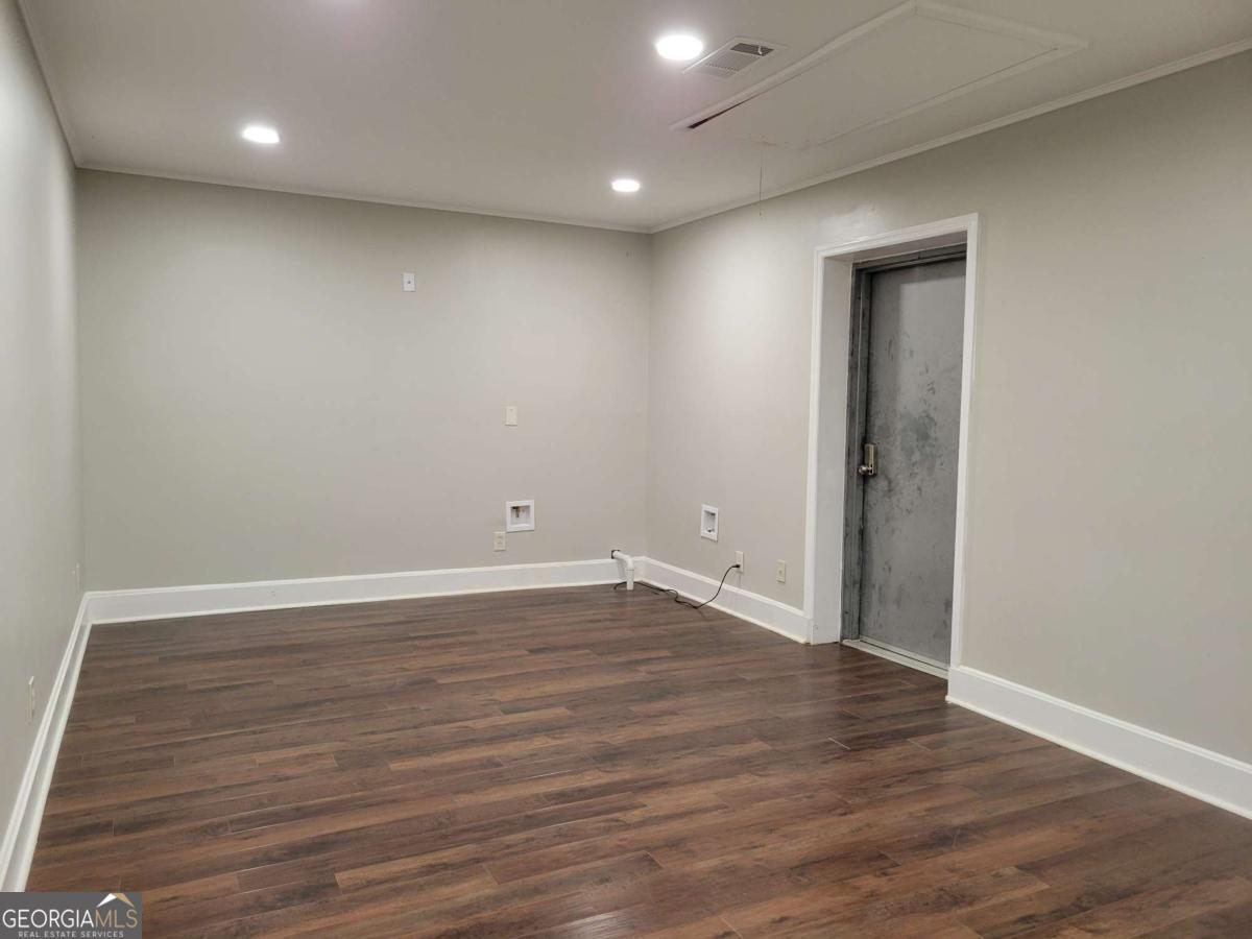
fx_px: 940
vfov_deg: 53.1
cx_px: 626
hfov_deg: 67.3
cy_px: 470
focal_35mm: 26
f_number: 1.8
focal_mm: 5.4
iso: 250
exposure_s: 1/60
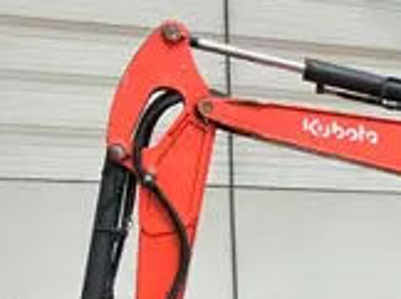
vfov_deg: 16.3
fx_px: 995
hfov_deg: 20.6
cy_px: 381
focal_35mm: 86
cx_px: 535
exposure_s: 1/60
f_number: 1.8
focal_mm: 3
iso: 125
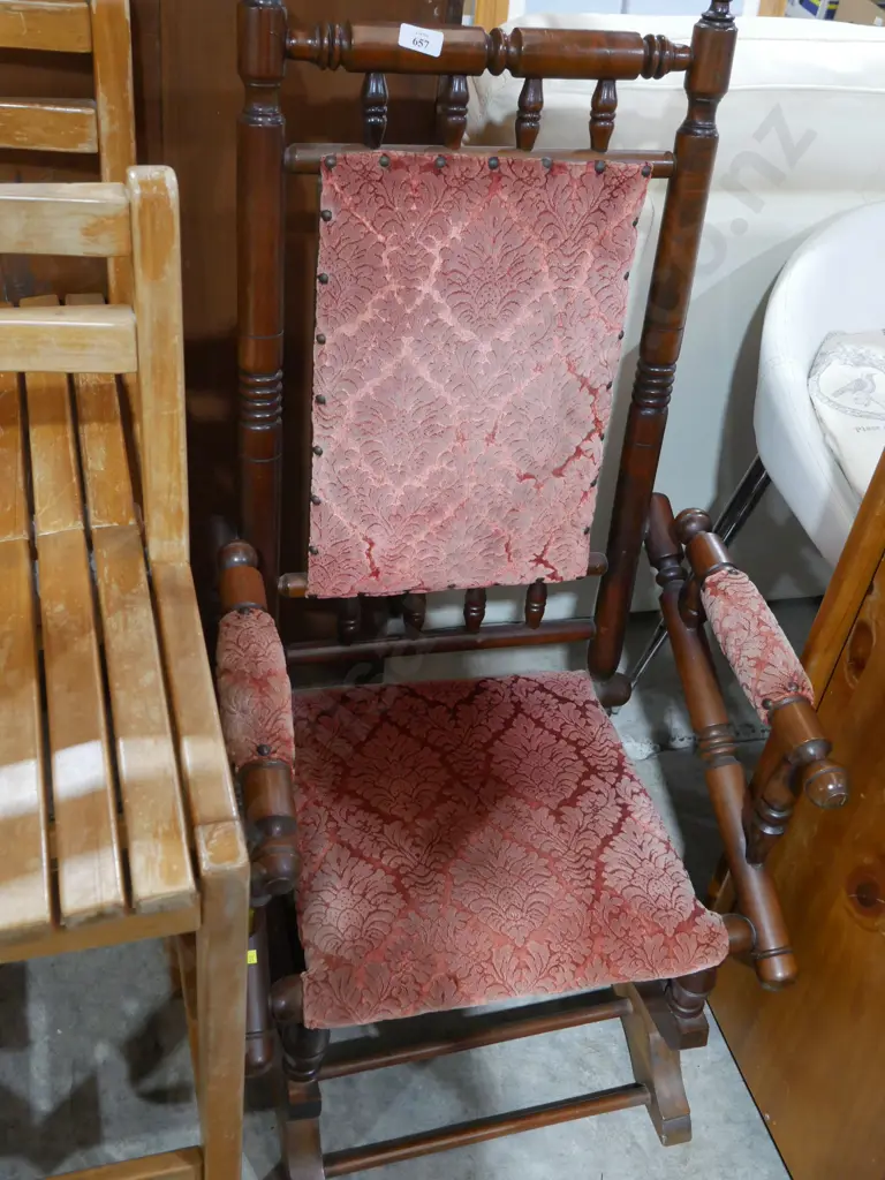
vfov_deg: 49.0
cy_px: 590
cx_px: 442
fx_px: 1295
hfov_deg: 37.7
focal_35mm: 38
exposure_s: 1/60
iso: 2000
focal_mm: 19
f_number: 4.1
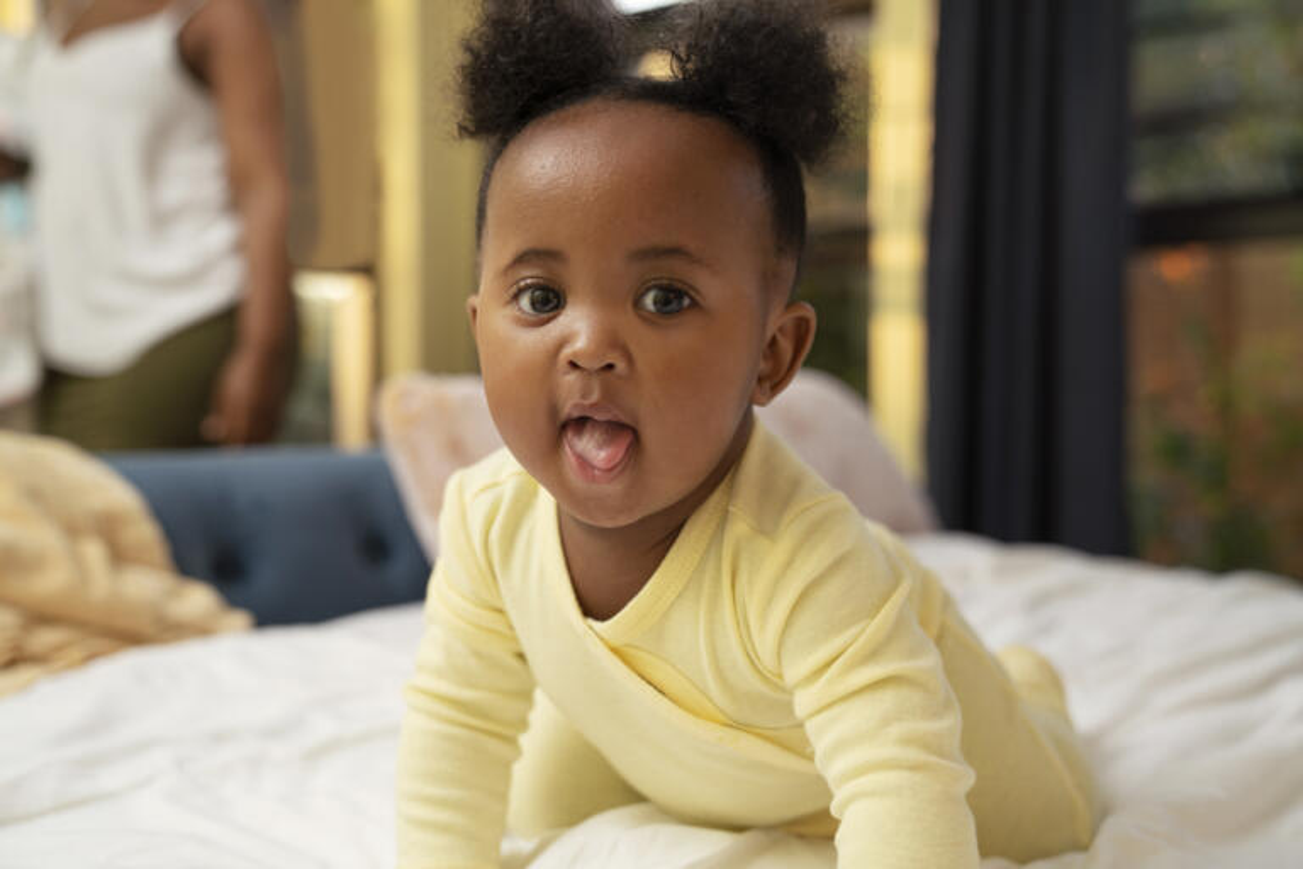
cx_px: 652
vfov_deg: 31.2
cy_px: 434
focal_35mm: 43
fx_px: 1556
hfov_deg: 45.4
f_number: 3.2
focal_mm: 43
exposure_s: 1/160
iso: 320
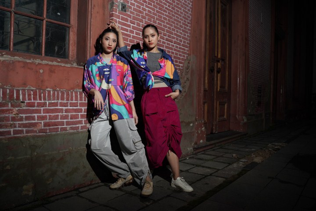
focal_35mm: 28
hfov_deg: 65.5
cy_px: 106
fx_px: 246
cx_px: 158
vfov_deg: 46.4
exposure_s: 1/100
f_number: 3.2
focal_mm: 28
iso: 500
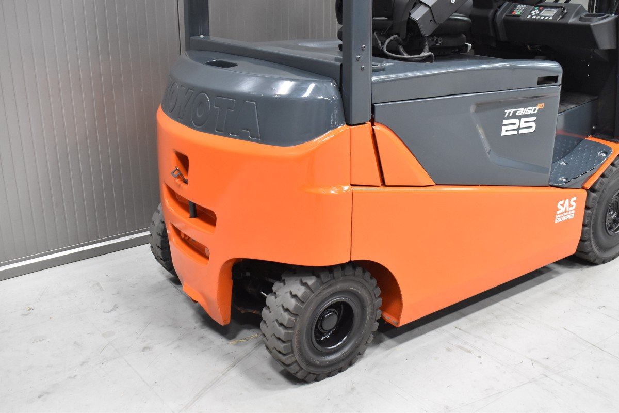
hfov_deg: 51.3
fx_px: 645
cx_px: 310
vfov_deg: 35.5
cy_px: 206
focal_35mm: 38
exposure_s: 1/25
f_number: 5
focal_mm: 25
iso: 1600
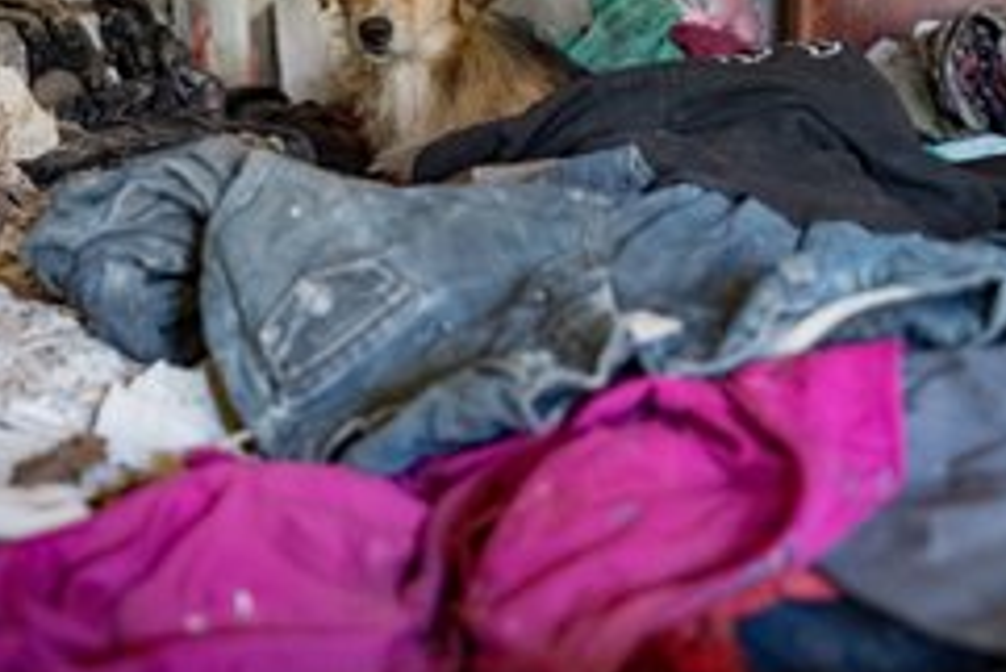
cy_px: 144
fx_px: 1901
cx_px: 559
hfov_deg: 29.6
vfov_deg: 19.9
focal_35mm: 68
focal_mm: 41
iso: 8000
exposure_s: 1/200
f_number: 2.8
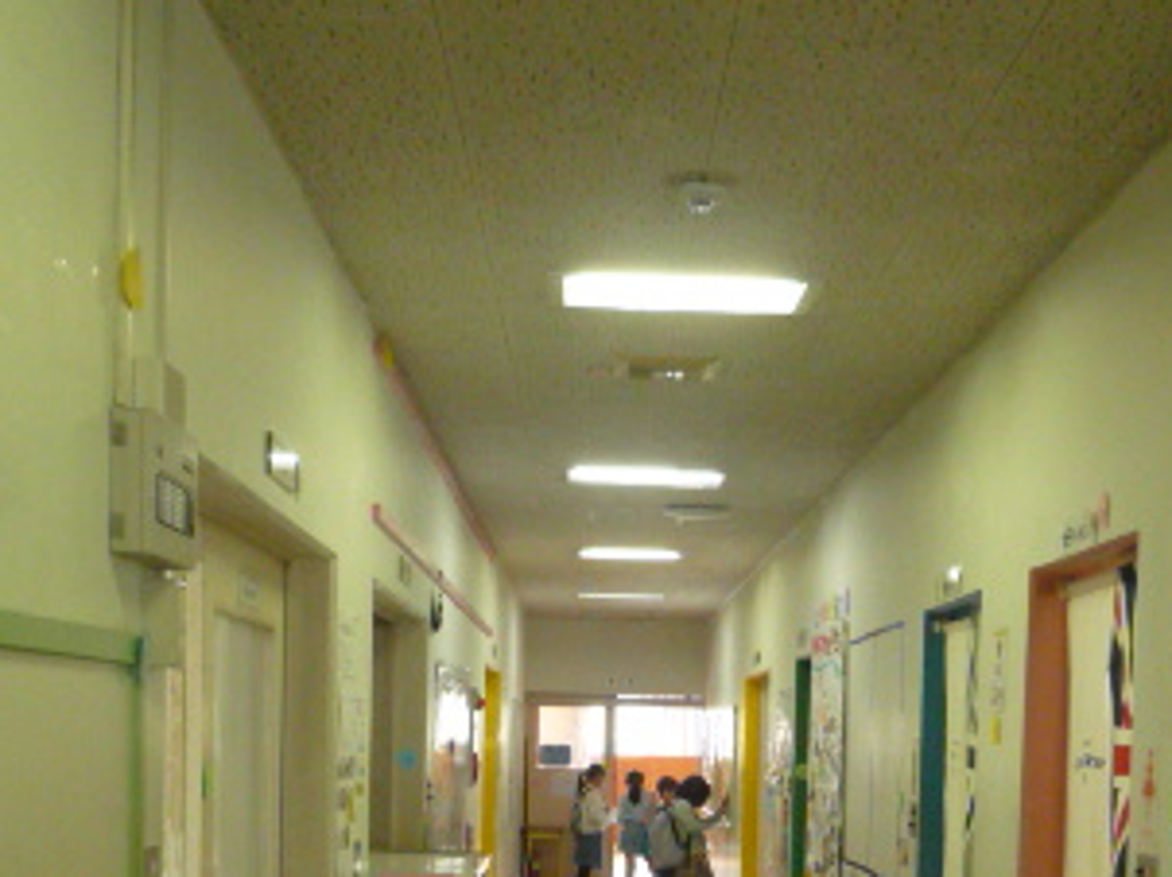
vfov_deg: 26.2
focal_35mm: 53
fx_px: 1793
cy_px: 850
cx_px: 664
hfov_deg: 36.1
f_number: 2.8
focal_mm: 4.4
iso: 400
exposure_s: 1/60
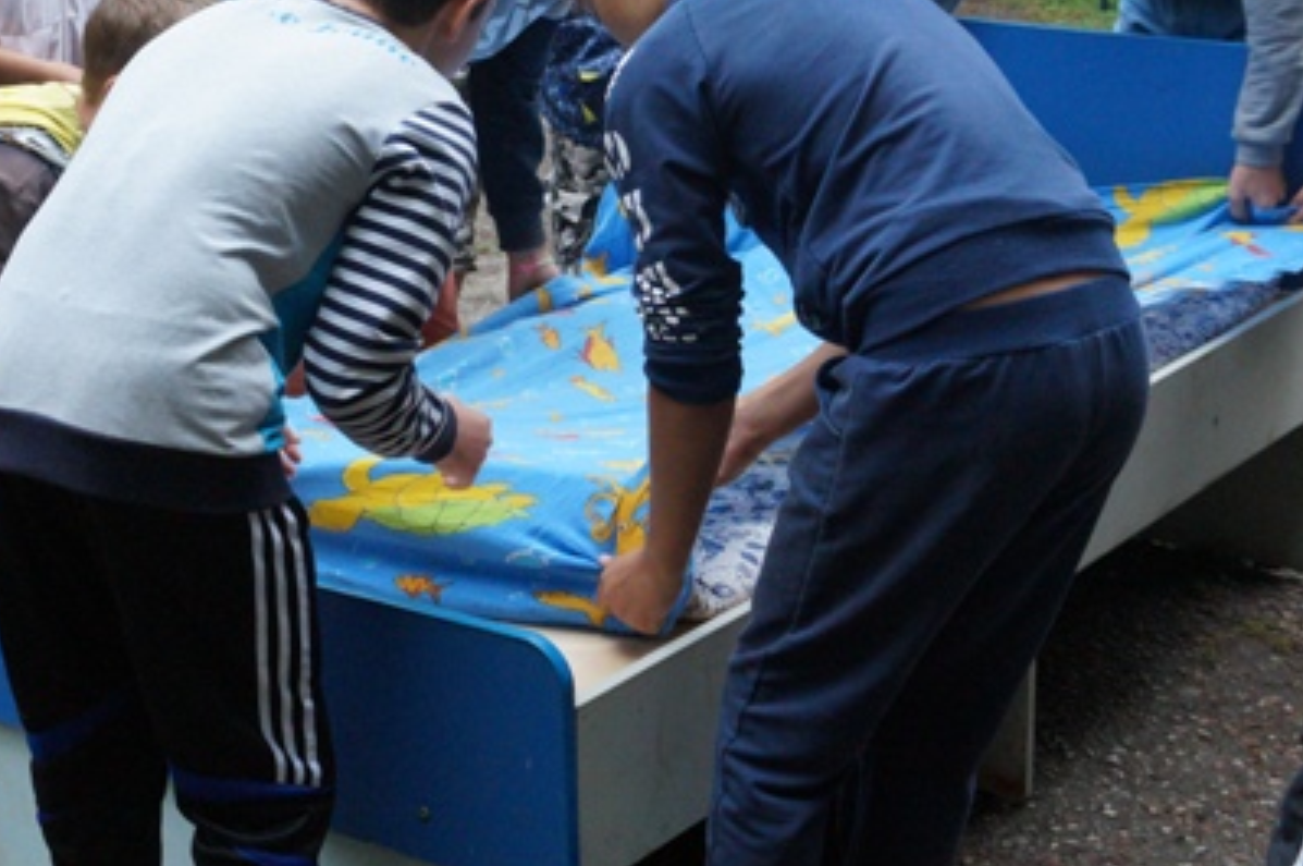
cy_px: 235
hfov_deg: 28.8
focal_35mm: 70
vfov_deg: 19.3
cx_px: 474
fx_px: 2523
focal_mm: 29
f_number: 5
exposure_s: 1/400
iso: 2000
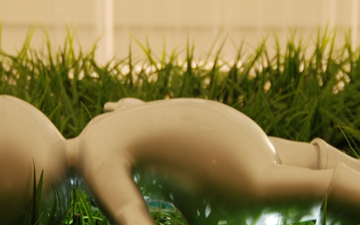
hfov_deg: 9.4
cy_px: 198
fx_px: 2197
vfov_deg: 5.8
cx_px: 191
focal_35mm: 224
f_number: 5.3
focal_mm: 78
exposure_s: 1/2
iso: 100
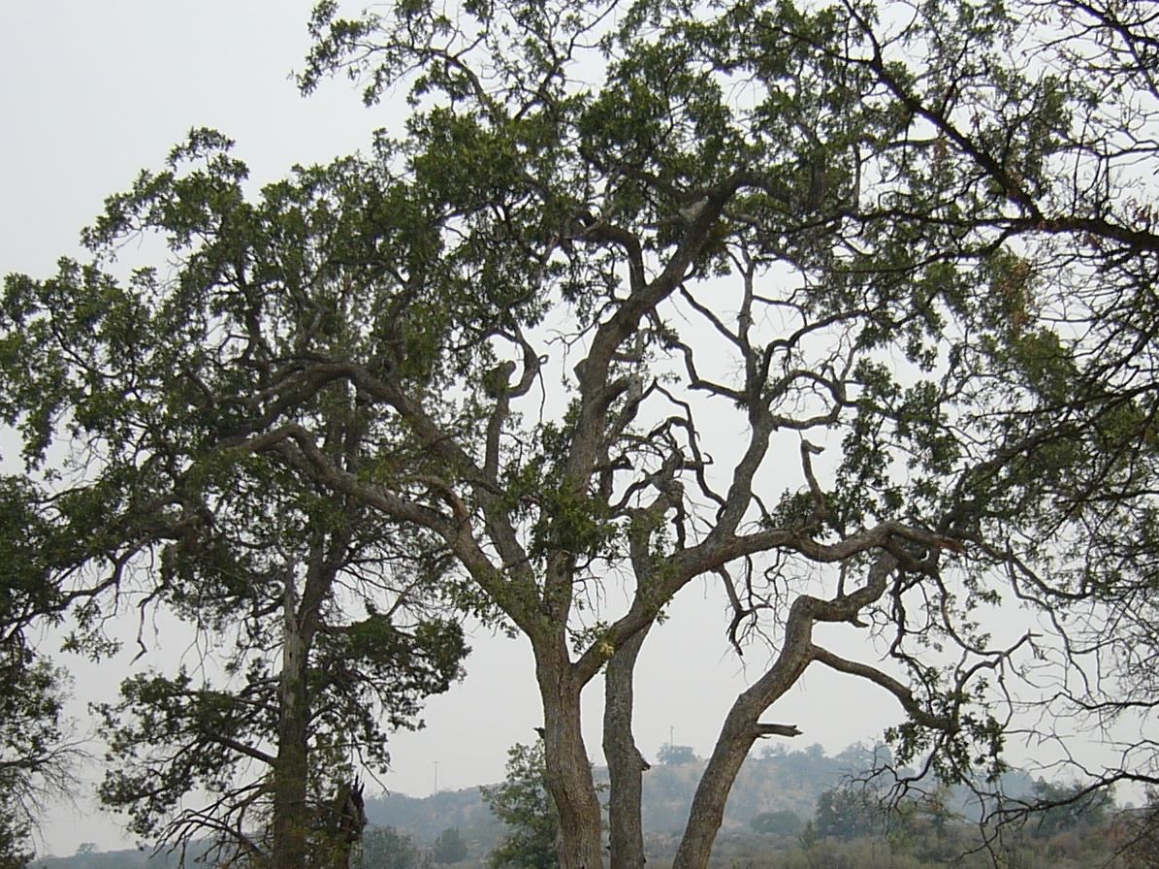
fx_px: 2009
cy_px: 574
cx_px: 606
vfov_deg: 24.3
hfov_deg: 32.2
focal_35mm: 60
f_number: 2.8
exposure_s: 1/200
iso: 50
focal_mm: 5.8
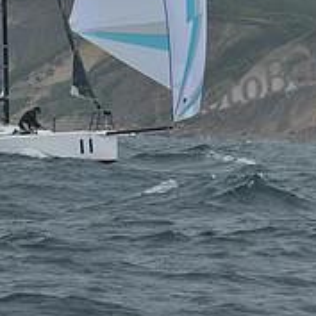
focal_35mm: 293
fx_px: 3026
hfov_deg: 6.0
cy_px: -168
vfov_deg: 5.9
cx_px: 58
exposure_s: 1/1000
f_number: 5.6
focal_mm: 105
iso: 320
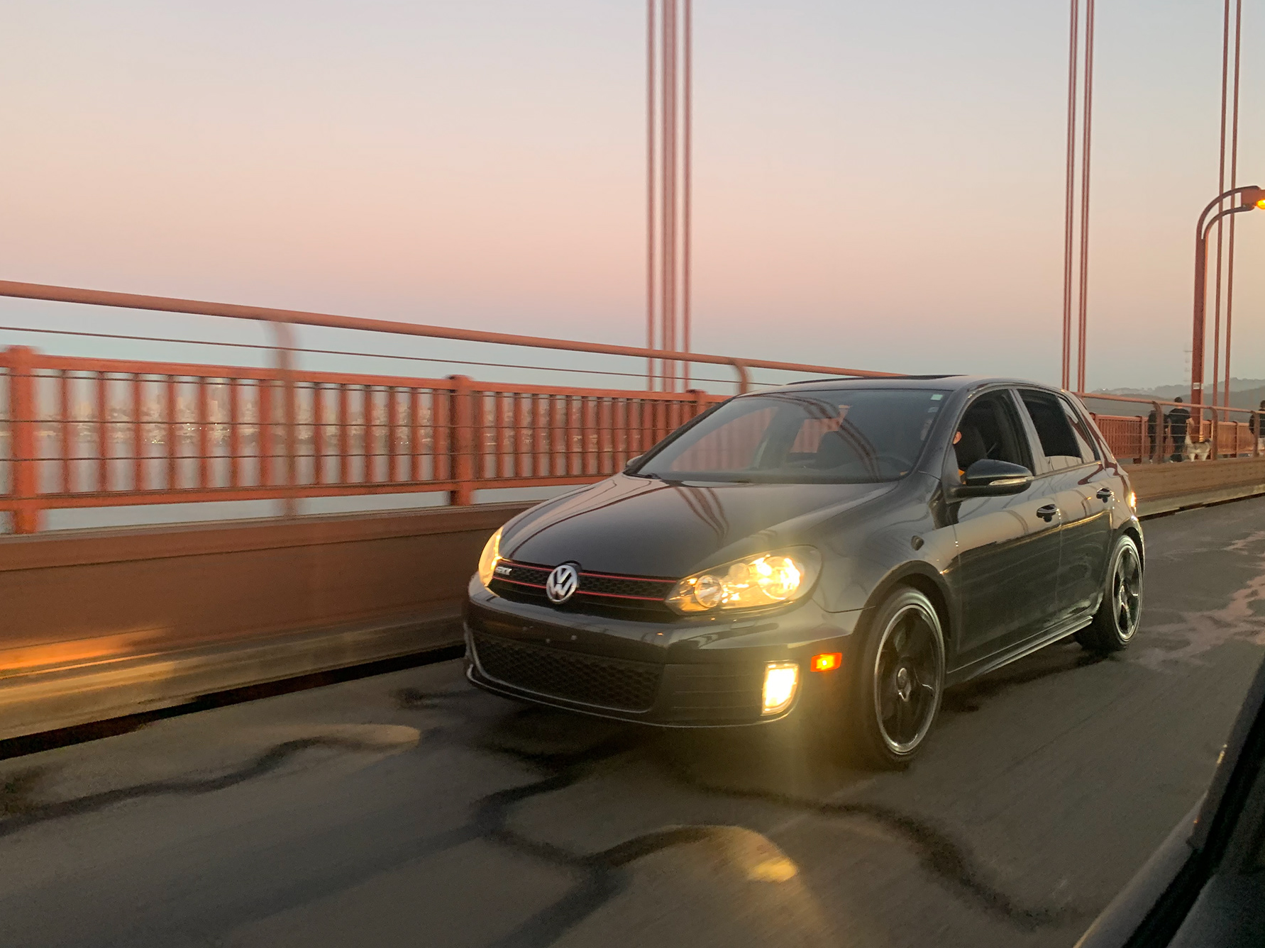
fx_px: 1023
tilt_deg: -4.4
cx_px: 642
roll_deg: -1.5
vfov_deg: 49.7
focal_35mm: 28
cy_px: 472
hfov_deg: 63.4
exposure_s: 1/60
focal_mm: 4.25
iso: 160
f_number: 1.8
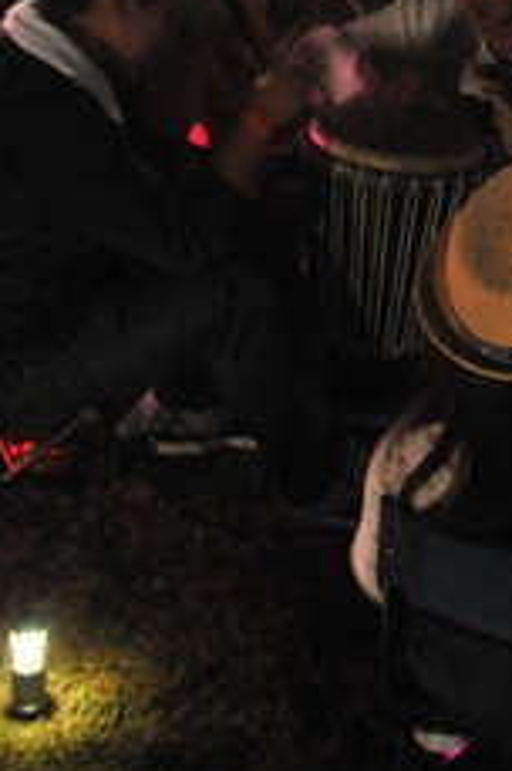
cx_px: 497
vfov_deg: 22.5
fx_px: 1797
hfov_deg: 15.9
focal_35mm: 84
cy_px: -125
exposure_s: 1/13
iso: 1000
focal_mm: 20
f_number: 4
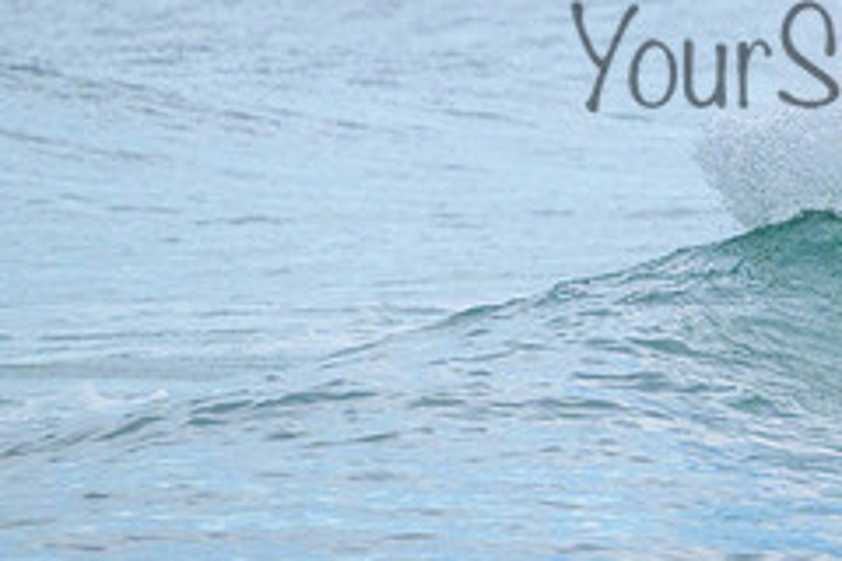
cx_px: 933
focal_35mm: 1328
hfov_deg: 1.6
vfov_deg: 1.0
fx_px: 31058
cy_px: 26
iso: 5000
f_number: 11
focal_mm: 550
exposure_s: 1/1250
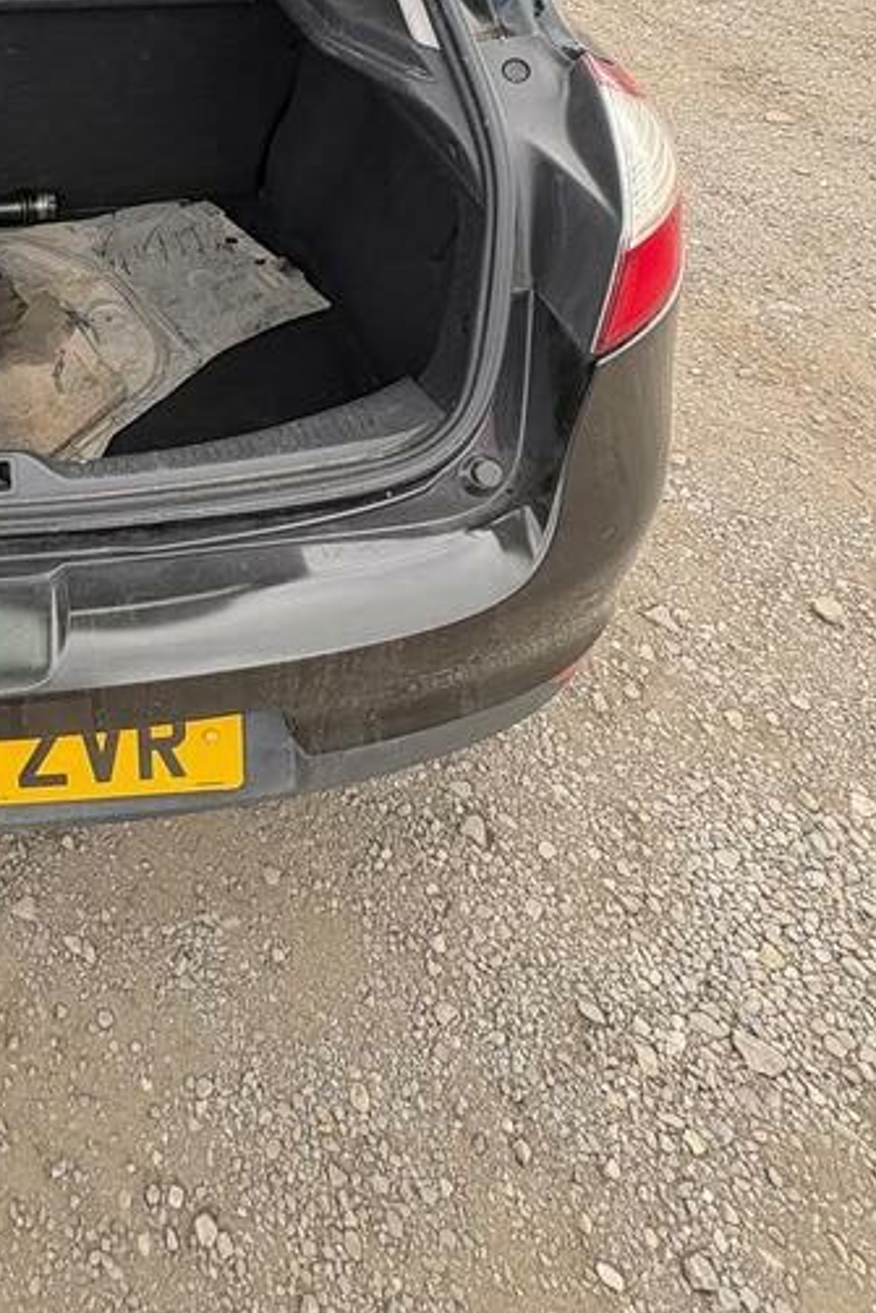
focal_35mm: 26
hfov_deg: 42.9
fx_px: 948
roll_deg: +2.4
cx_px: 8
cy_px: 248
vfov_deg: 63.0
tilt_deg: -30.6
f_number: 2.2
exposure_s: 1/110
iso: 80
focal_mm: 2.22
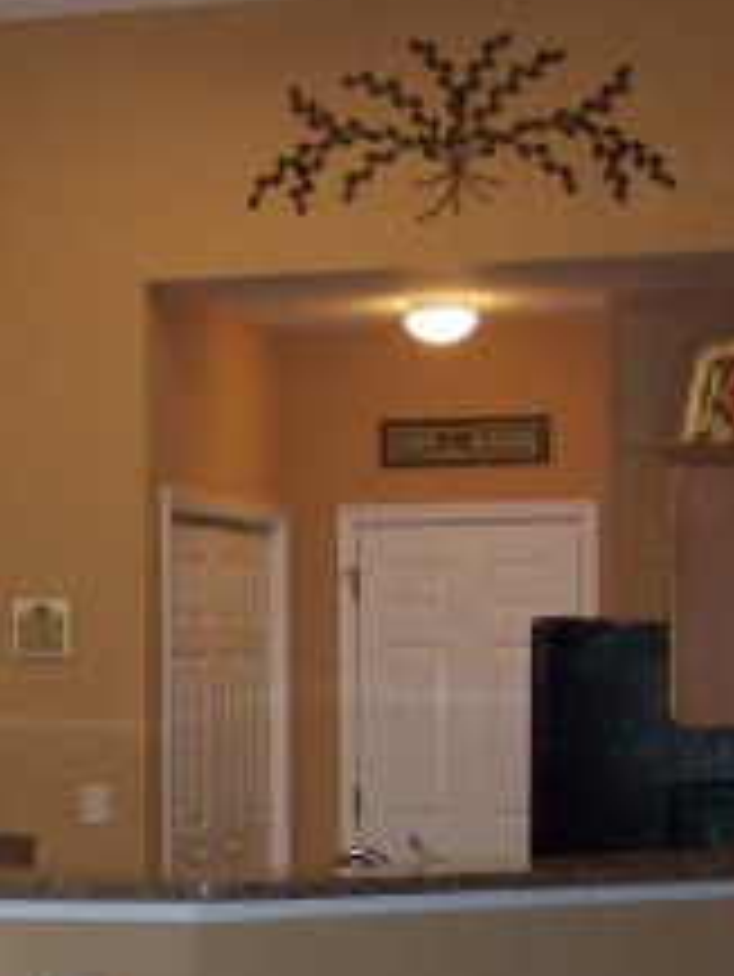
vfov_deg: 17.4
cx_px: -297
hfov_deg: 12.7
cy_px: 828
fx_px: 3163
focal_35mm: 112
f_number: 2.8
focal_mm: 6.3
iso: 160
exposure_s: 1/60
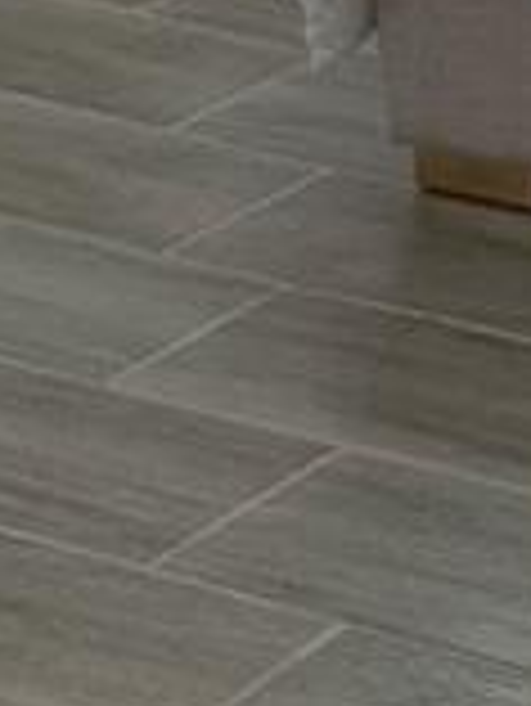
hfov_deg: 6.9
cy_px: -742
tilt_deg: -10.5
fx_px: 3738
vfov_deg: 10.0
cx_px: 1827
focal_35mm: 183
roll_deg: -1.8
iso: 125
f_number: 1.78
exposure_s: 1/120
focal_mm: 6.86
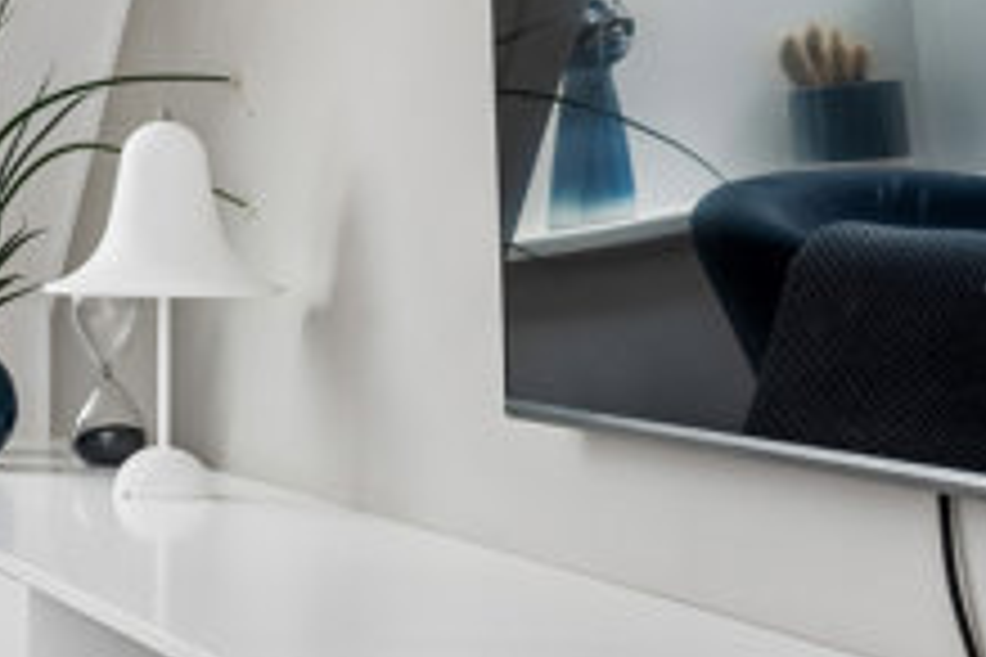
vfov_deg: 10.7
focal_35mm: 128
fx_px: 3506
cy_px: 200
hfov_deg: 14.3
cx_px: -743
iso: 200
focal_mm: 35
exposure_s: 1/90
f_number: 11
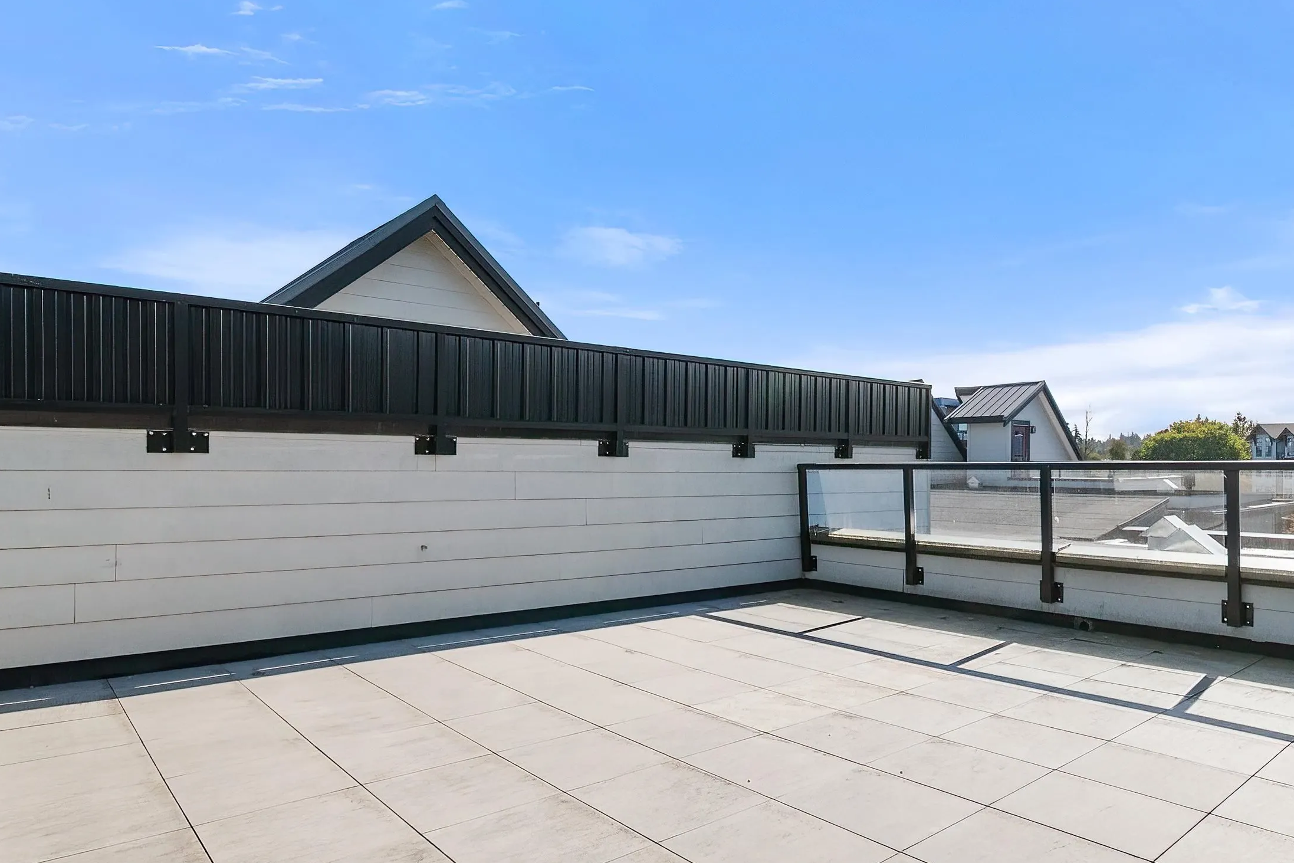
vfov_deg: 59.4
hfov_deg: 81.1
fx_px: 755
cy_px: 479
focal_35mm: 21
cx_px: 695
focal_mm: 10
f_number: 7.1
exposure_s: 1/2000
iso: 320
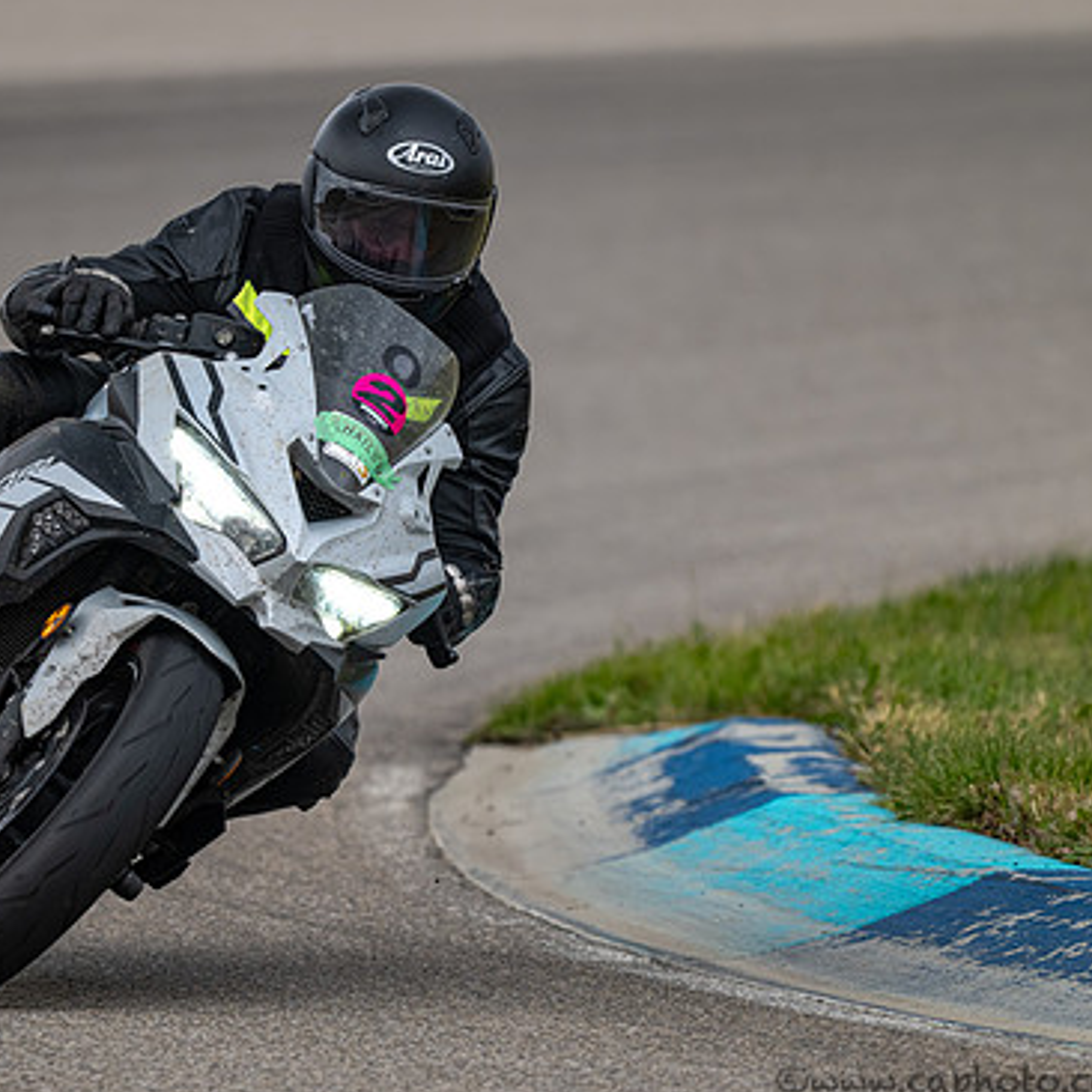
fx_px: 28873
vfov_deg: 2.2
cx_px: 367
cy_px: 565
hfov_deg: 2.2
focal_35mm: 809
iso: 560
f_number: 6.3
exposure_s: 1/1250
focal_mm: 600
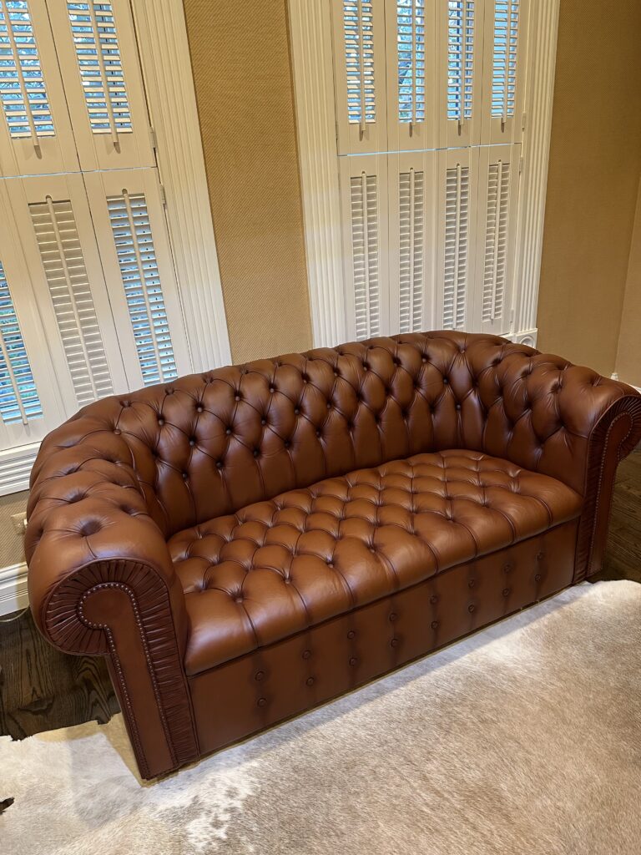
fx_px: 593
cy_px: 428
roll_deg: +4.8
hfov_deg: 56.8
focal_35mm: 24
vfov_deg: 71.6
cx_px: 320
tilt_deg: -22.1
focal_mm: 6.86
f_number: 1.78
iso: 250
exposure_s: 1/60
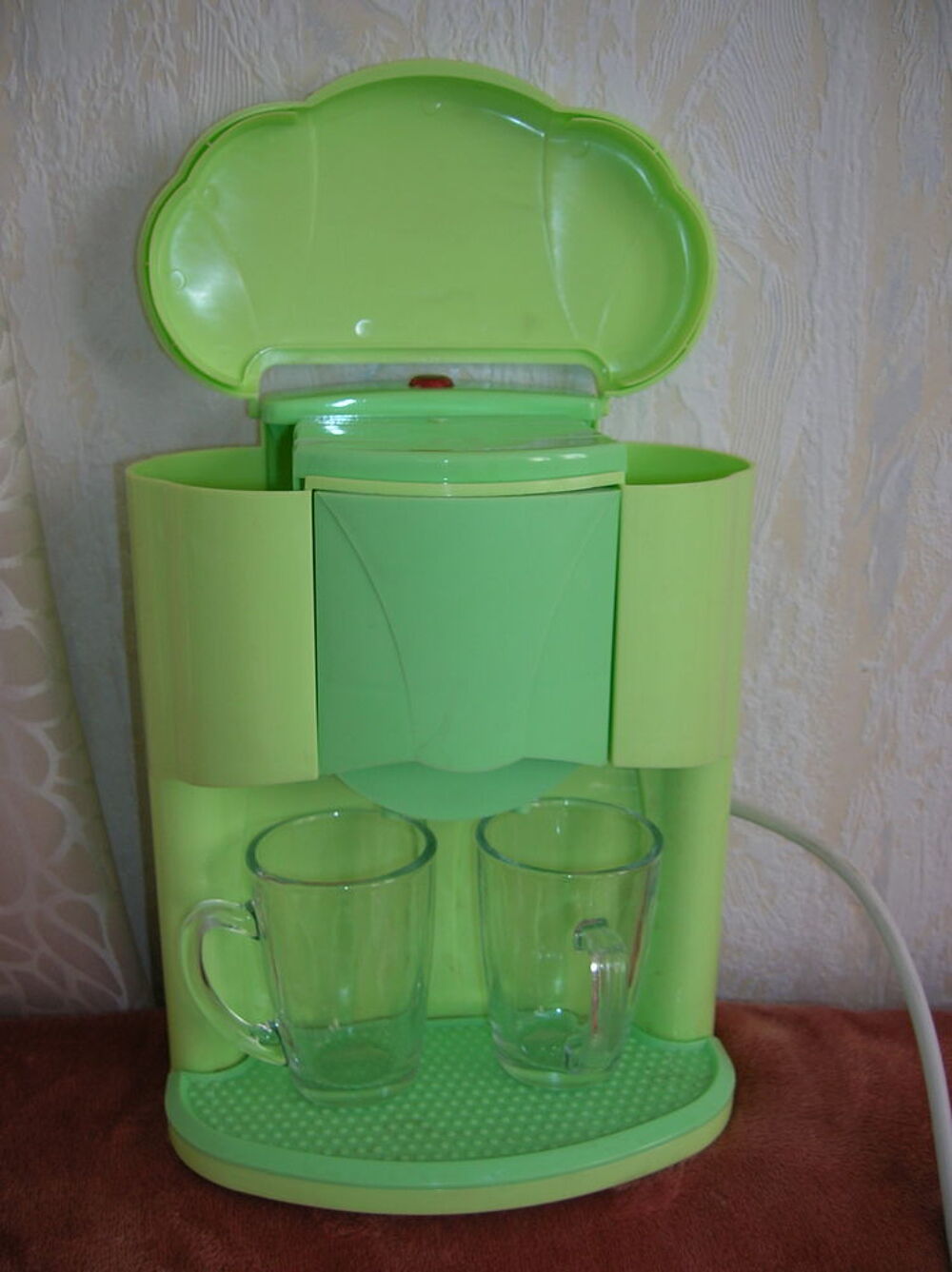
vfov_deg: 54.0
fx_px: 1249
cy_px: 636
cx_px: 476
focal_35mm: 34
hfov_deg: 41.7
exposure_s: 1/30
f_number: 2.9
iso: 50
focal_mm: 5.7
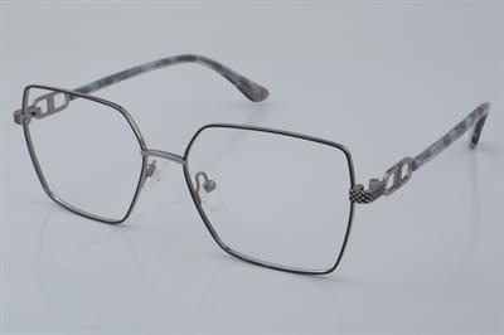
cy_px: 168
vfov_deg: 18.2
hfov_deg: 27.0
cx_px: 252
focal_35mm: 75
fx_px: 1049
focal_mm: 50
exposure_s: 1/4
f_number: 32
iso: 100
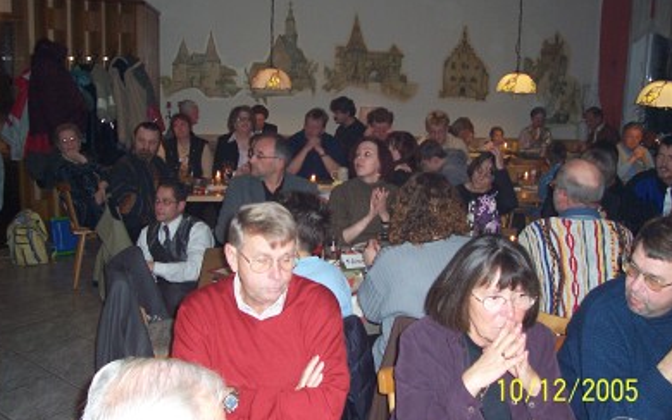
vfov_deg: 34.4
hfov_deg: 52.7
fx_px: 678
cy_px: 196
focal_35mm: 37
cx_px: 333
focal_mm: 5.6
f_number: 2.7
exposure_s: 1/60
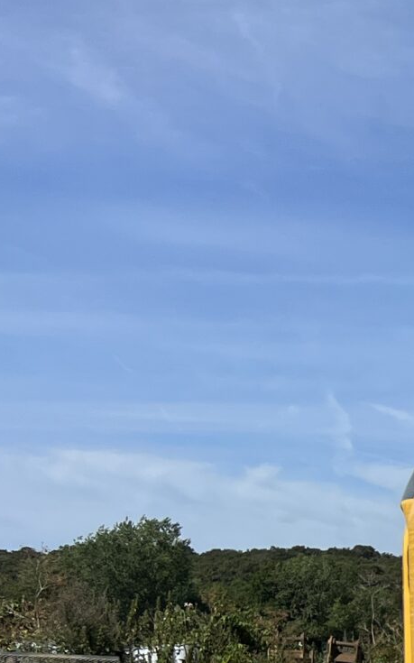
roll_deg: -0.5
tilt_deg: -4.5
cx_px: 1072
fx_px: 1734
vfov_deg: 20.5
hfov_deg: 10.9
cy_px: 760
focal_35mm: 96
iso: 50
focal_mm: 5.7
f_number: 1.5
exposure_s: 1/5882
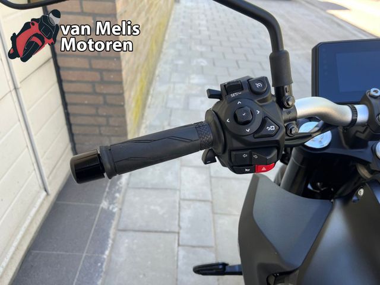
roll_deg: -4.3
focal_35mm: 26
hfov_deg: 67.3
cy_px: 142
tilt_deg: -34.8
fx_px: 285
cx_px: 190
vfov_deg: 53.1
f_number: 1.6
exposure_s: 1/158
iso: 40
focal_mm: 5.1
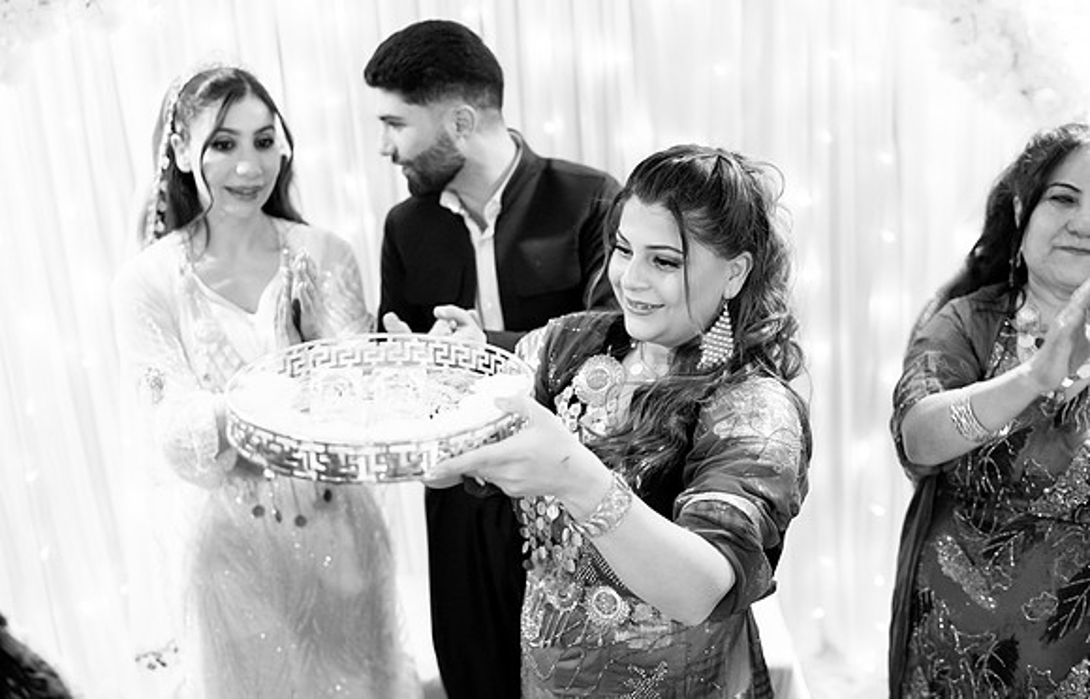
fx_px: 1210
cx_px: 607
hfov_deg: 48.4
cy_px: 294
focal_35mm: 40
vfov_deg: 32.2
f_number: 2
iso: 4000
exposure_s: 1/160
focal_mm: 35
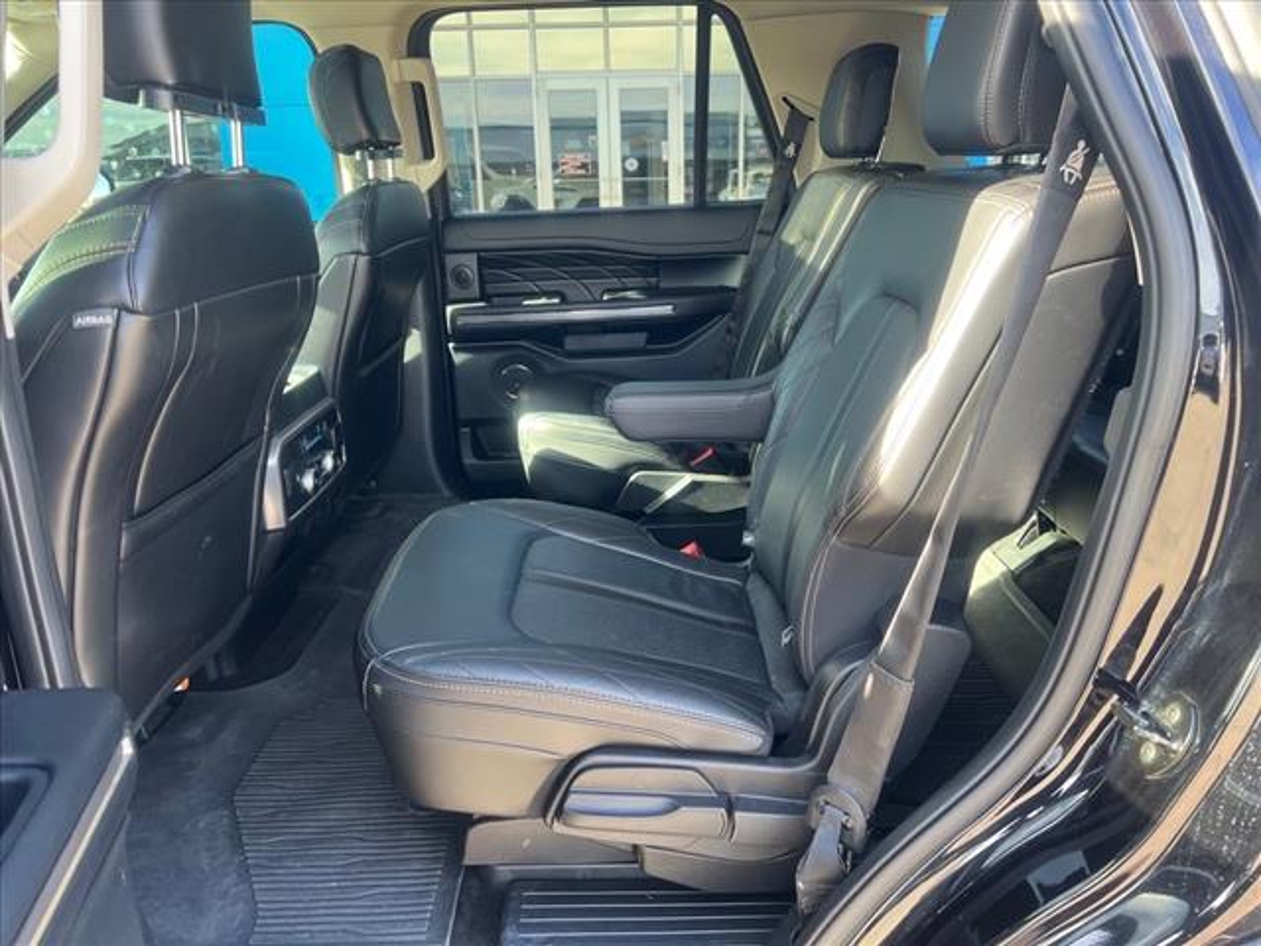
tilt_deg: -17.5
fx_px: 947
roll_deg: +1.9
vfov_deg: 53.1
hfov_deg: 67.3
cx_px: 630
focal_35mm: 26
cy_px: 473
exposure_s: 1/121
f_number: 1.5
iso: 100
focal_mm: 5.7
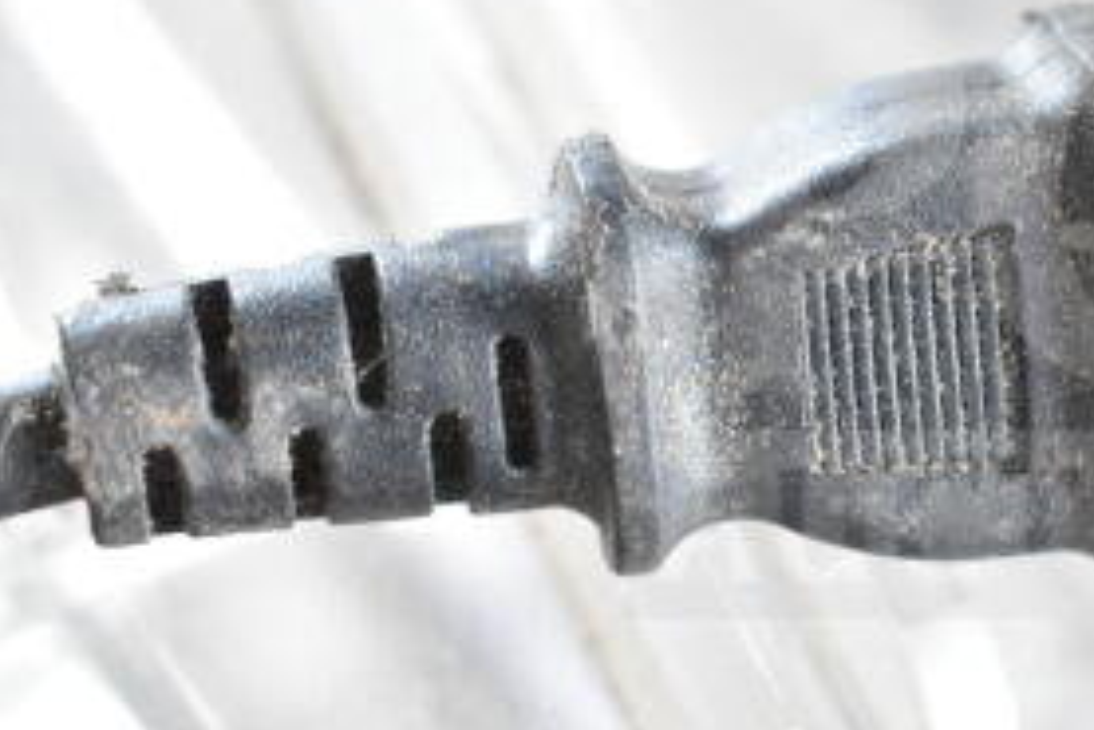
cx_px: 1066
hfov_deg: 16.9
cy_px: 306
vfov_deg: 11.5
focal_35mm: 119
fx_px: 3618
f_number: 4.8
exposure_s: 1/100
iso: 1600
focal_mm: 36
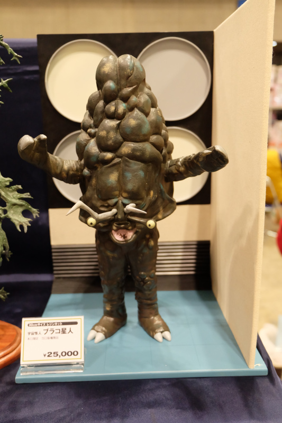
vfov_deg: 57.2
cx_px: 141
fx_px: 388
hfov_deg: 40.0
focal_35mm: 33
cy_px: 212
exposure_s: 1/50
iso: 3200
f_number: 4
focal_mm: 22.2
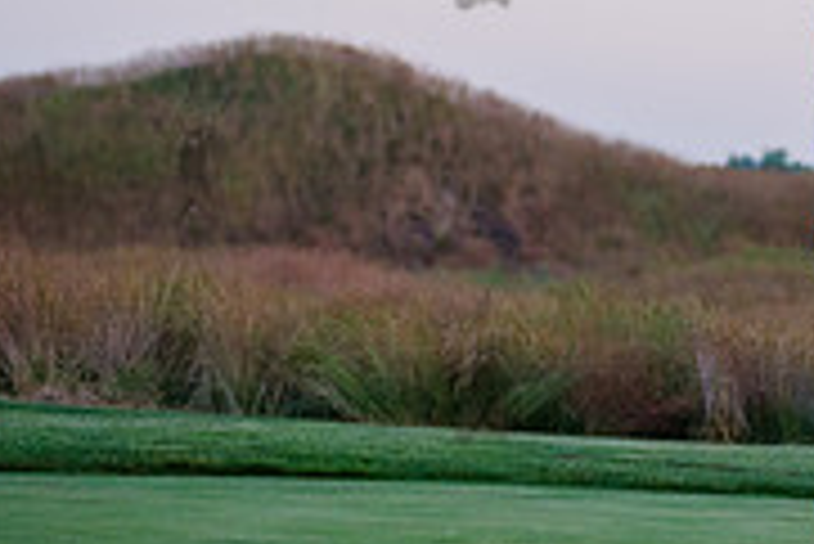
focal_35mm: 275
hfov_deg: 7.4
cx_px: 1061
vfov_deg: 5.0
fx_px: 6223
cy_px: 146
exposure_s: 1/1250
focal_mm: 86
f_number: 3.5
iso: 640
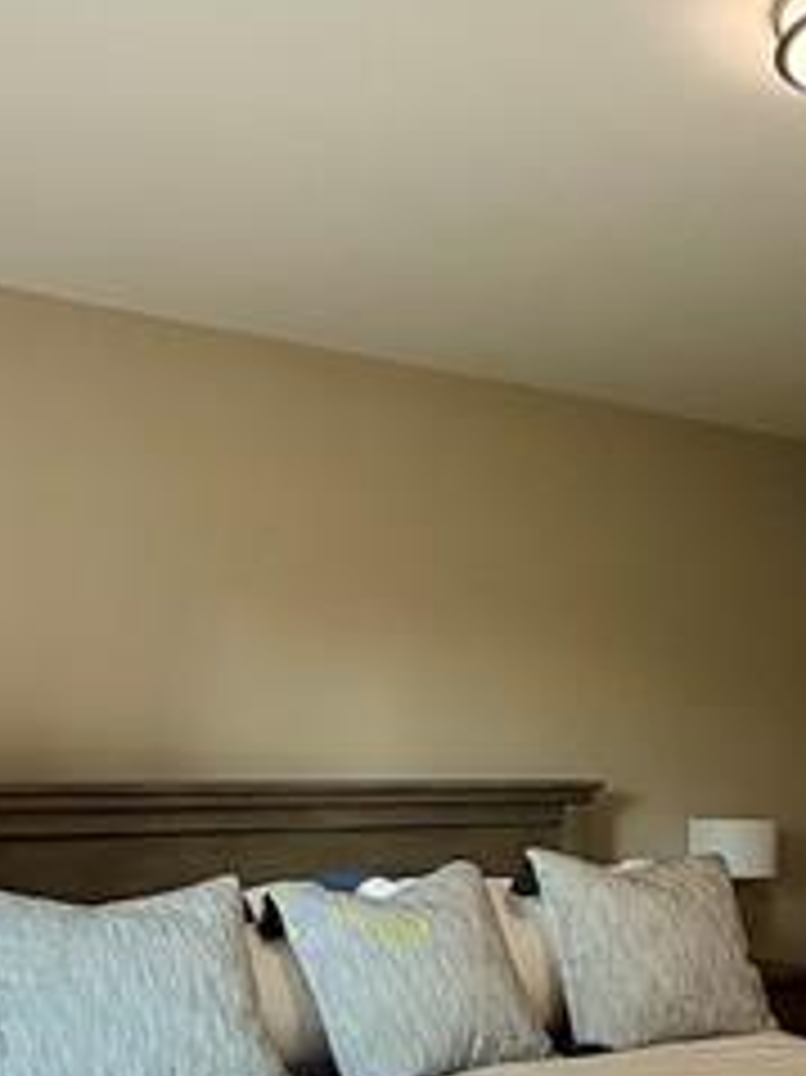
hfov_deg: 32.1
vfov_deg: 40.8
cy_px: 815
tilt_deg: -1.0
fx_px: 1398
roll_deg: -0.4
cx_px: 432
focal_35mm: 45
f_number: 2.2
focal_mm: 2.22
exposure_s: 1/120
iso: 64
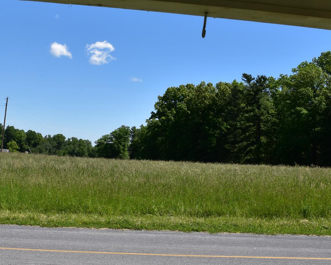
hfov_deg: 37.3
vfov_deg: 30.2
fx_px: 490
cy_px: 152
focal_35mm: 50
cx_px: 159
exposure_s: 1/500
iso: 400
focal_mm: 18
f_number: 11
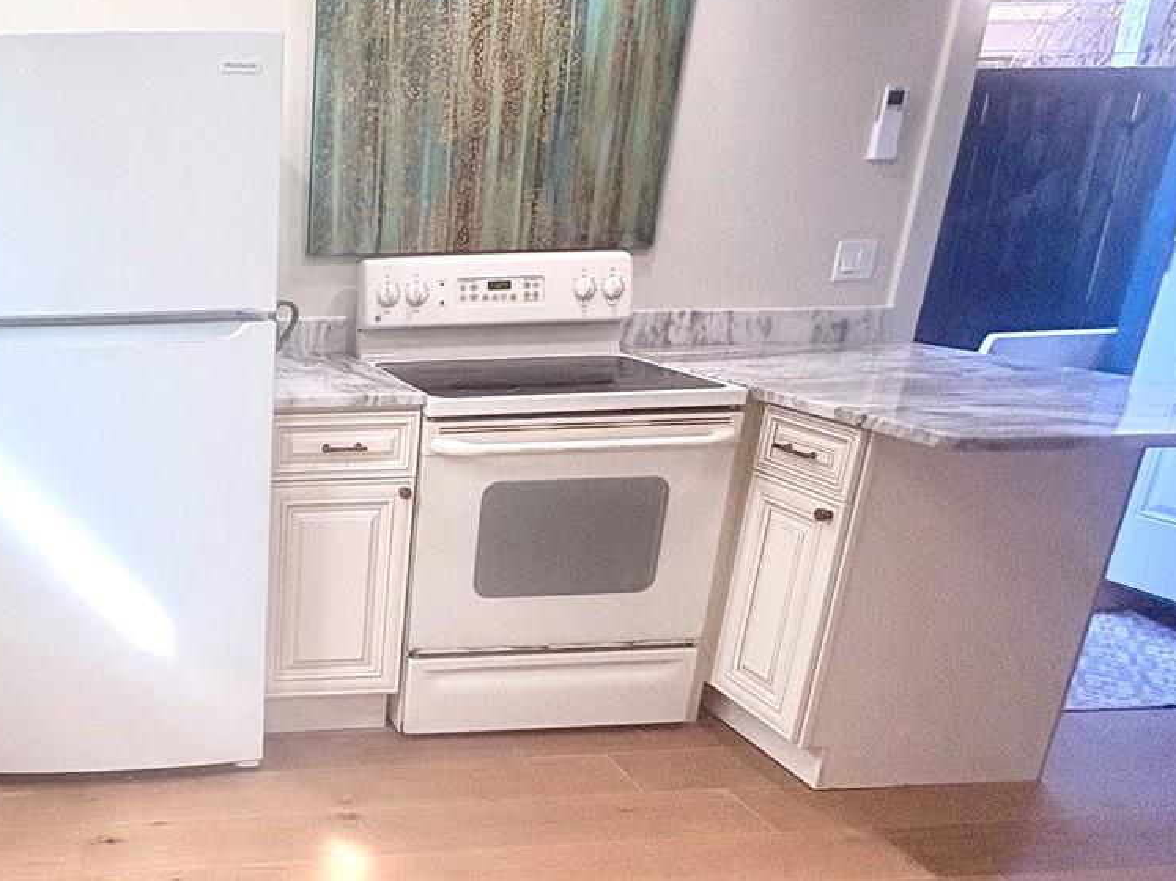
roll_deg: +2.0
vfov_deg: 46.5
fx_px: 1019
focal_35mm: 30
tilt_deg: -16.2
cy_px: 530
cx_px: 104
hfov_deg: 52.3
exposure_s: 1/120
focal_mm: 2.22
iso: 80
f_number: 2.2
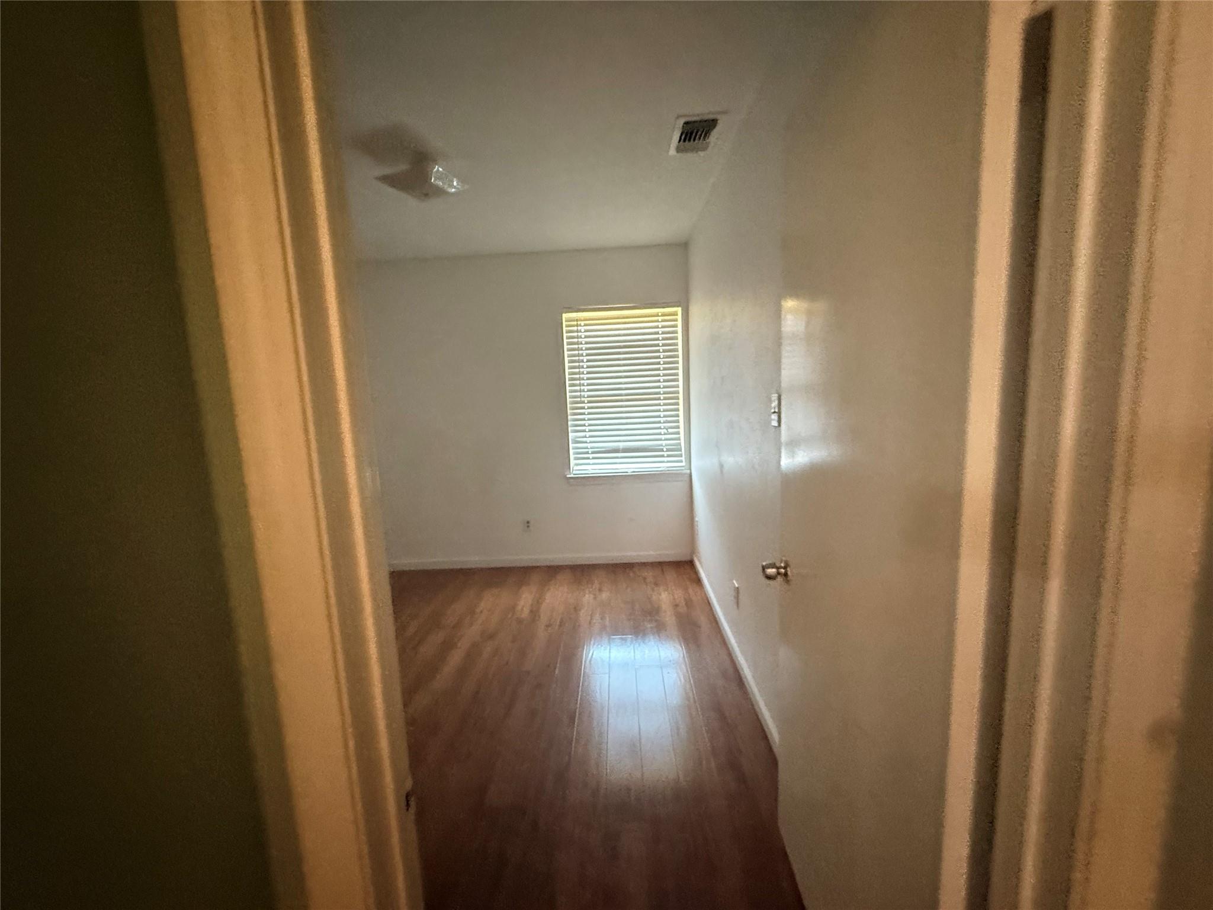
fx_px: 491
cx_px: 606
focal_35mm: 14
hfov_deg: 102.1
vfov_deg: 85.7
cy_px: 455
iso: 800
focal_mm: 2.22
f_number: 2.2
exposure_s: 1/60
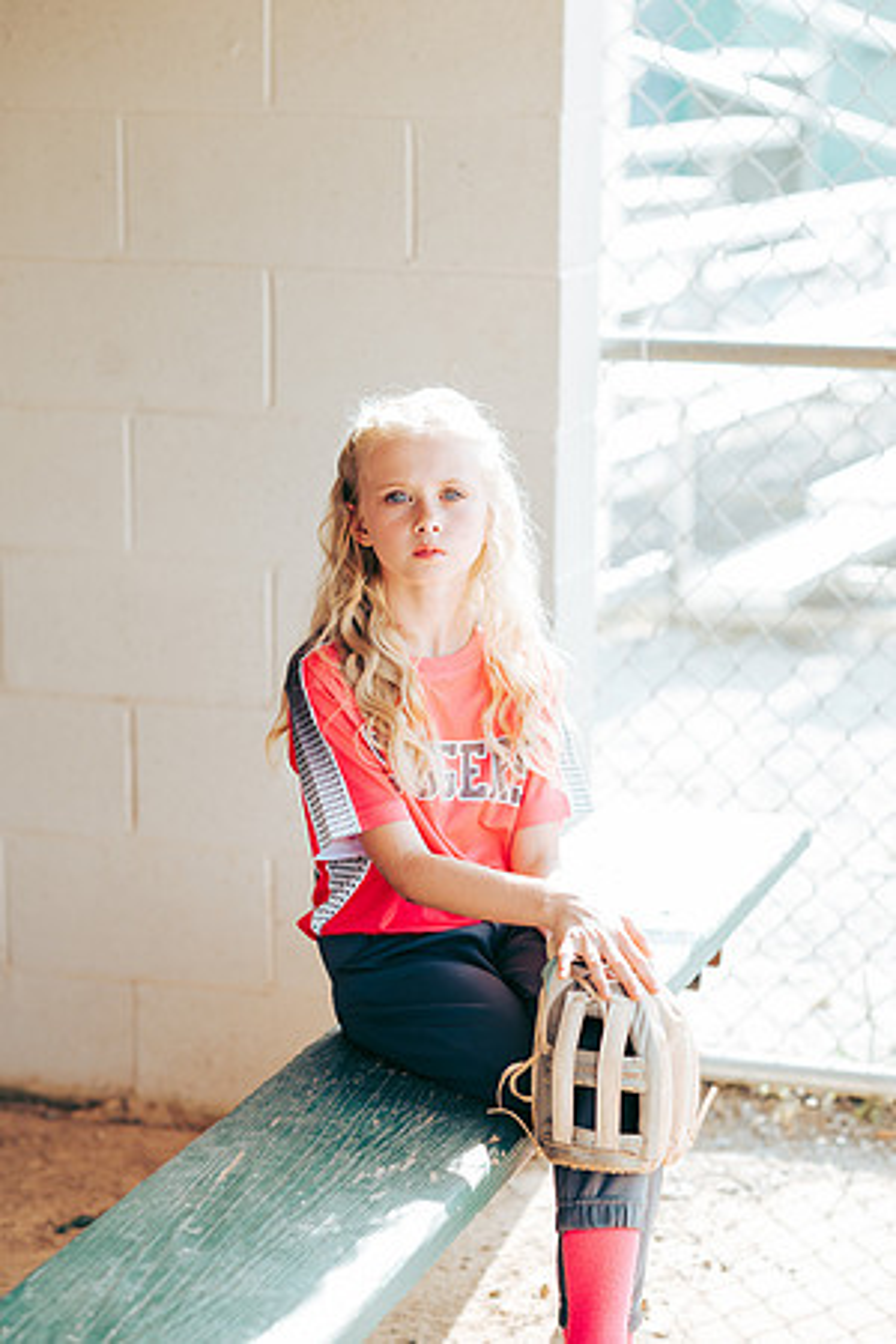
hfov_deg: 16.1
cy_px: 672
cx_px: 448
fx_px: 3173
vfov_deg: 23.9
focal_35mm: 85
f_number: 2.8
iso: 160
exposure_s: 1/320
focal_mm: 85
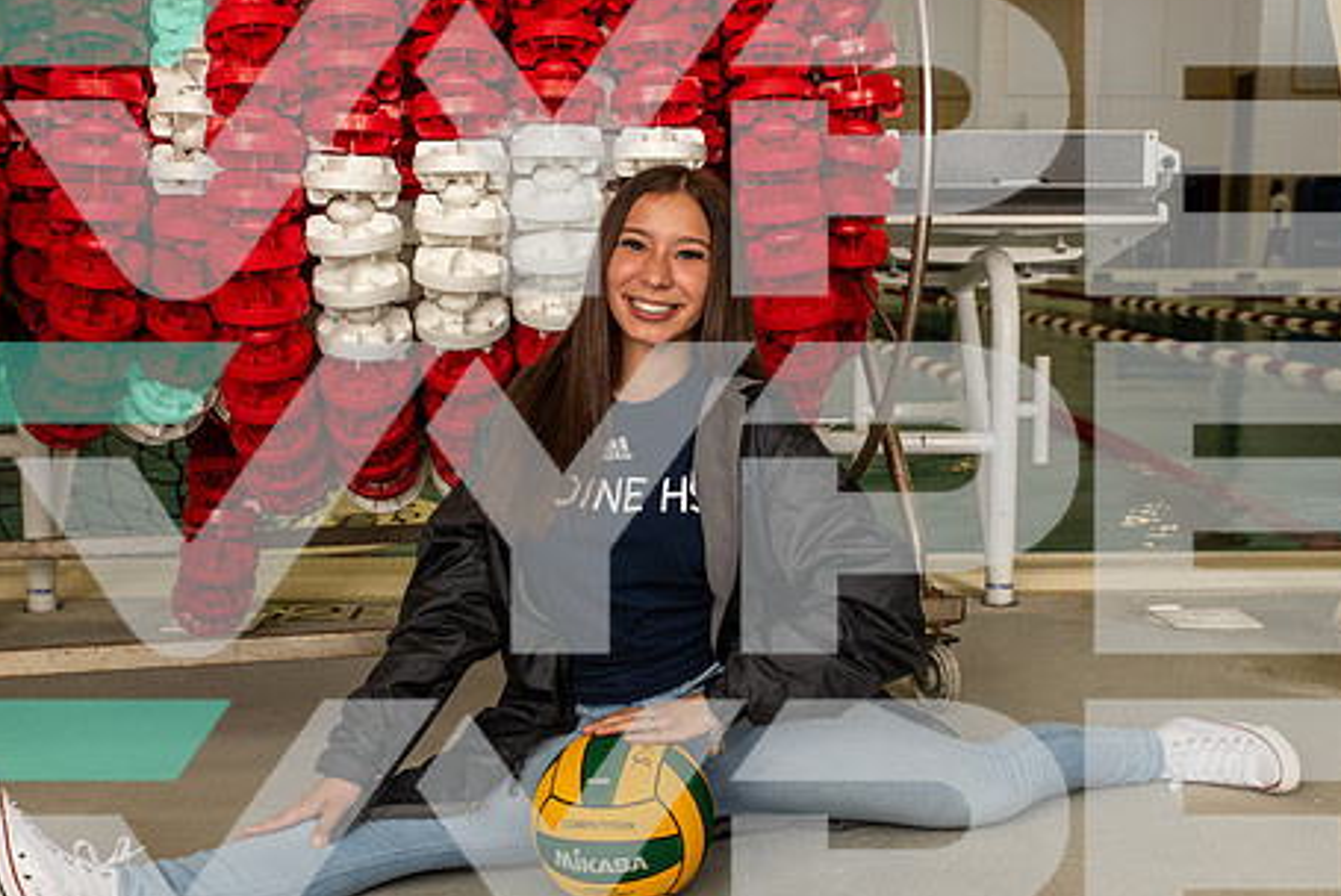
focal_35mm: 51
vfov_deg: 26.5
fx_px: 1901
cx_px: 684
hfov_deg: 38.9
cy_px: 500
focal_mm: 40
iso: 500
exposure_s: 1/250
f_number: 7.1
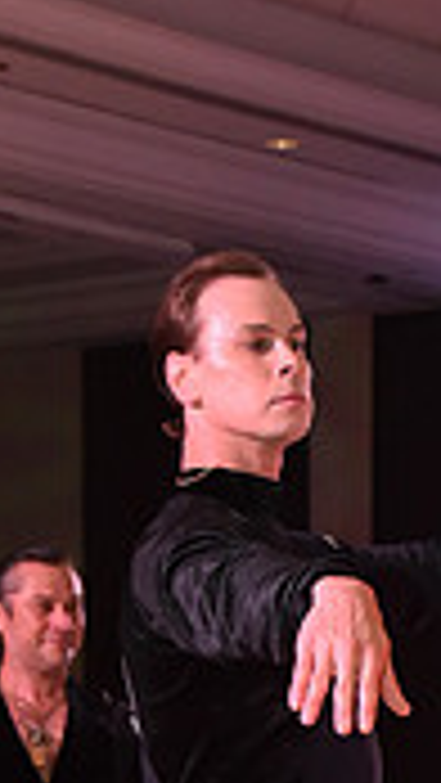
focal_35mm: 175
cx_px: 416
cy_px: 1008
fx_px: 3634
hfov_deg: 6.9
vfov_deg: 12.0
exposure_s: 1/320
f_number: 6.3
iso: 2500
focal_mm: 50
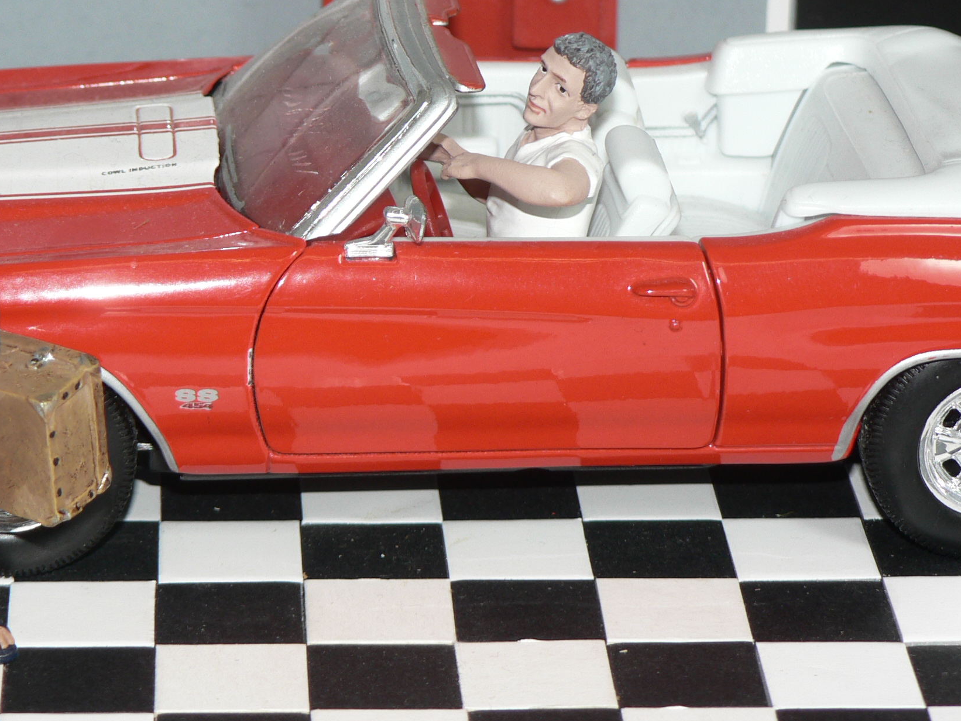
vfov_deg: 9.3
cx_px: 312
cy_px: 195
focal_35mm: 159
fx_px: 4415
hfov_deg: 12.4
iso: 80
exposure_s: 1/60
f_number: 3.2
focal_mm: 16.9
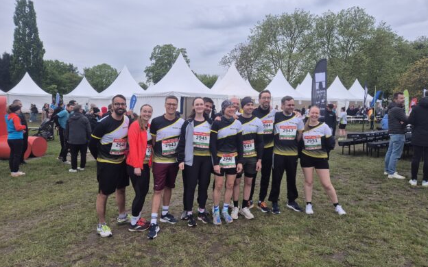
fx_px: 292
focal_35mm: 25
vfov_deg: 49.3
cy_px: 135
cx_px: 217
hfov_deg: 72.5
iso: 25
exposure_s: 1/233
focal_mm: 5.4
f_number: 1.8
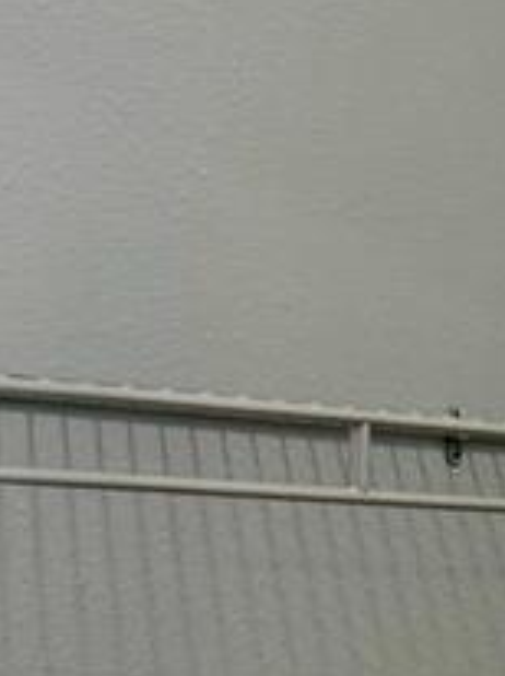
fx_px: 2729
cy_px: 1267
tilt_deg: -15.5
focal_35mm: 140
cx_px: 895
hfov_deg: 10.0
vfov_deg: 12.7
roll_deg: -3.3
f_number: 1.78
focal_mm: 6.76
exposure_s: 1/120
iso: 160
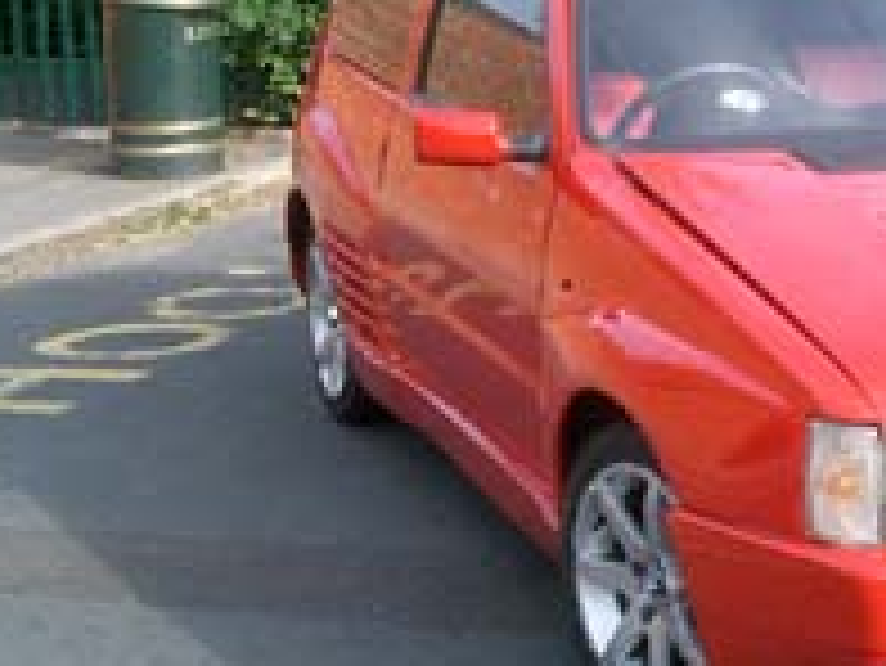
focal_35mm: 91
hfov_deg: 20.9
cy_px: 207
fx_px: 2331
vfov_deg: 16.2
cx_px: 841
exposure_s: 1/250
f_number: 4.2
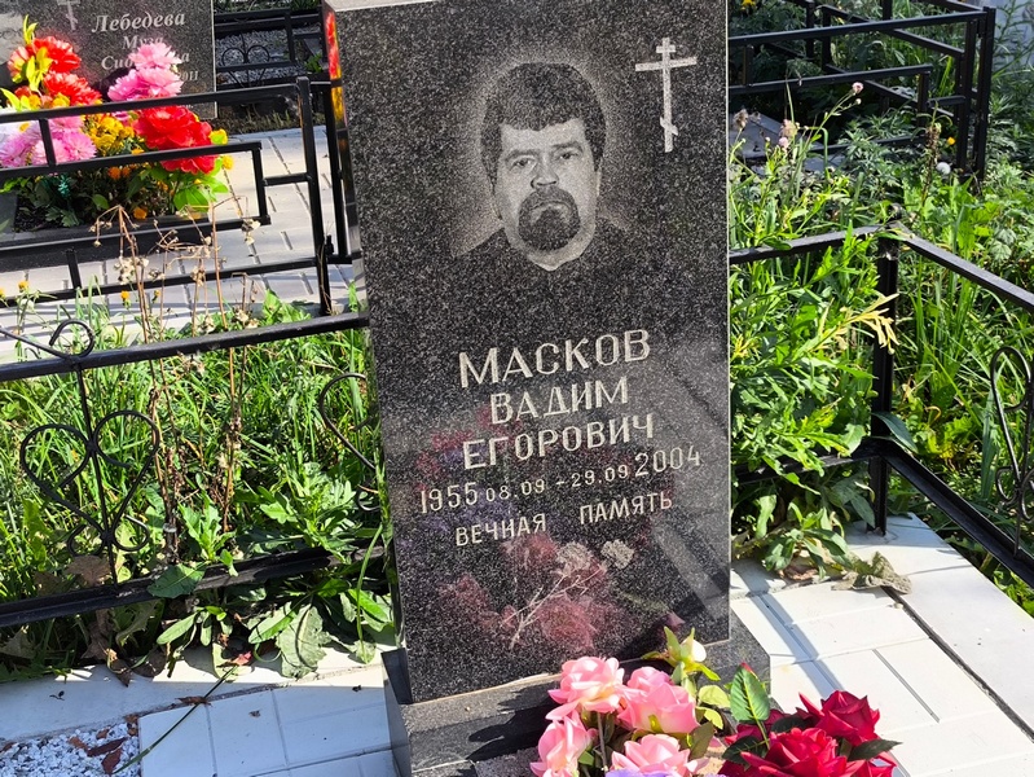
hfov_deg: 38.2
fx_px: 1494
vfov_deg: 29.1
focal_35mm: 50
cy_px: 388
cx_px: 517
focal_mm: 4.71
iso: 50
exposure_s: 1/1014
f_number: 1.7
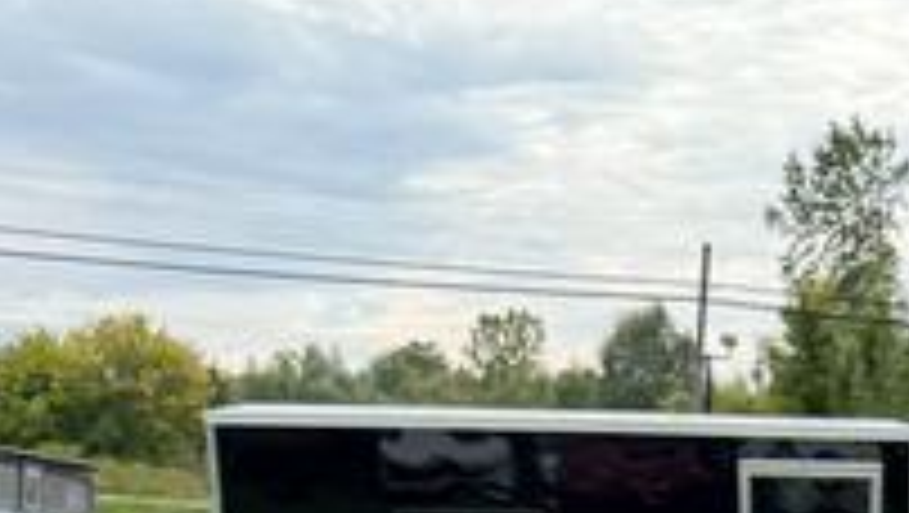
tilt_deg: -23.0
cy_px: 1840
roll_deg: -1.0
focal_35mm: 124
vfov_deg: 7.7
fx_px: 2991
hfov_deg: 16.8
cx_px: 963
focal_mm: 6.76
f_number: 1.78
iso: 100
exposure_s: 1/2232
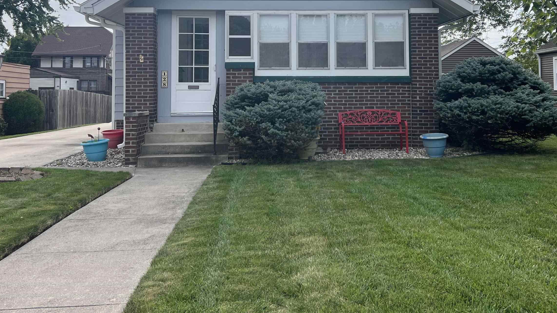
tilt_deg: +1.4
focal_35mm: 38
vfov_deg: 30.6
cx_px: 296
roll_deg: -0.4
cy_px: 72
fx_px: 561
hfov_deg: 52.7
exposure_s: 1/2695
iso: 50
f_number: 1.5
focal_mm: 5.7
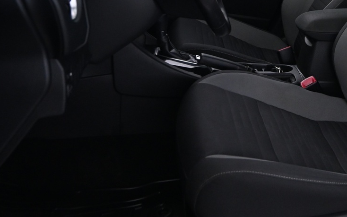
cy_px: 4
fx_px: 511
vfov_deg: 23.1
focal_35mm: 54
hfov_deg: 36.0
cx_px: 287
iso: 1600
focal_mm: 16
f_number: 3.5
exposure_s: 1/20
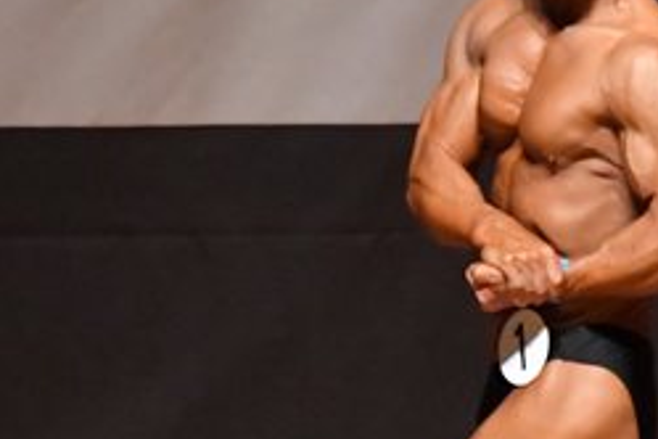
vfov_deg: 1.5
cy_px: 402
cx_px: 514
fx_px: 17070
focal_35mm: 934
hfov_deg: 2.2
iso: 10000
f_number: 5.6
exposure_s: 1/400
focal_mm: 200
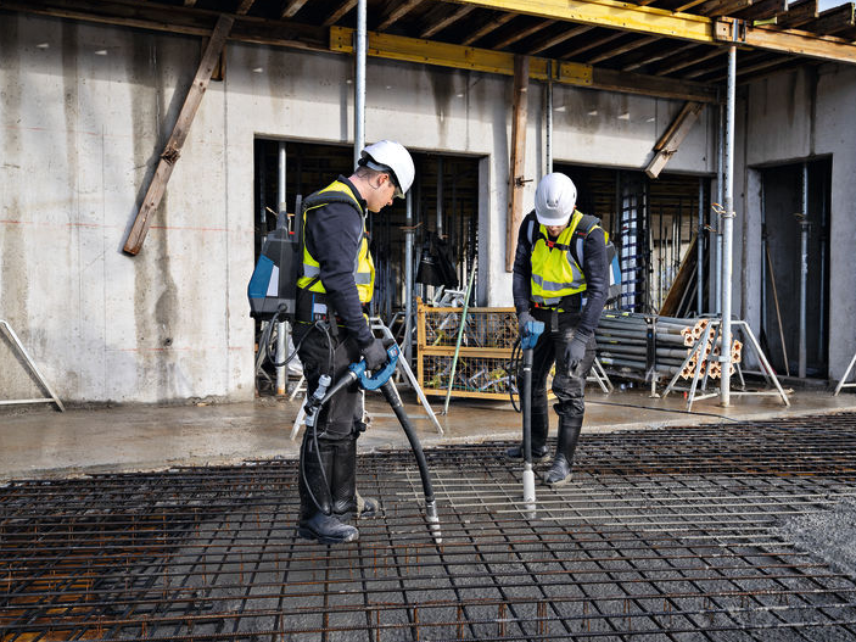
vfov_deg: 40.1
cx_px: 475
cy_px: 322
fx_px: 879
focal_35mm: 36
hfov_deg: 51.8
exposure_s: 1/160
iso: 100
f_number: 5
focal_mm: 32.5
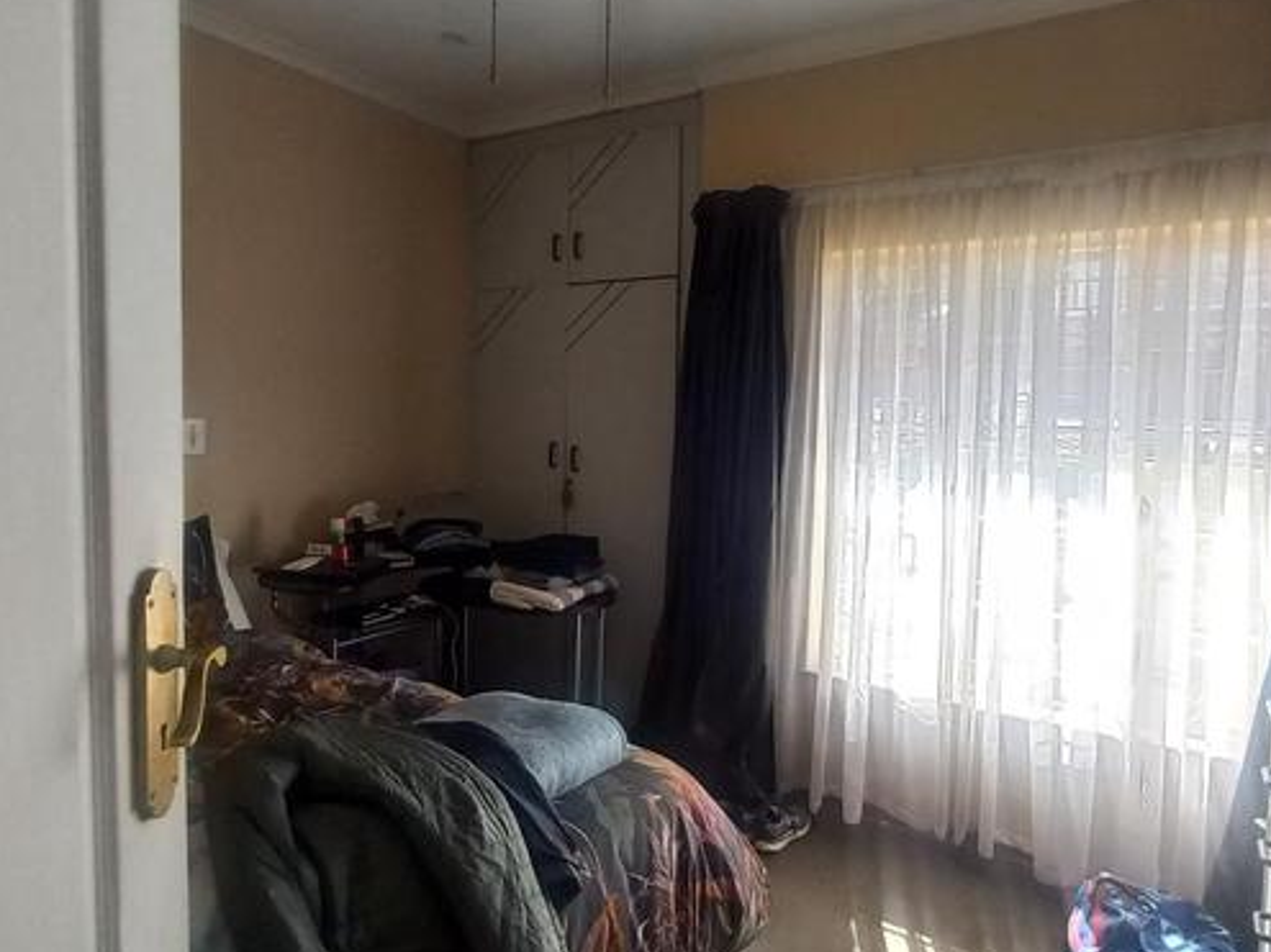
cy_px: 464
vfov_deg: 63.4
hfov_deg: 78.8
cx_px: 688
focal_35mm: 21
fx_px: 771
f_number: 2.2
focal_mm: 1.42
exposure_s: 1/100
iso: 80
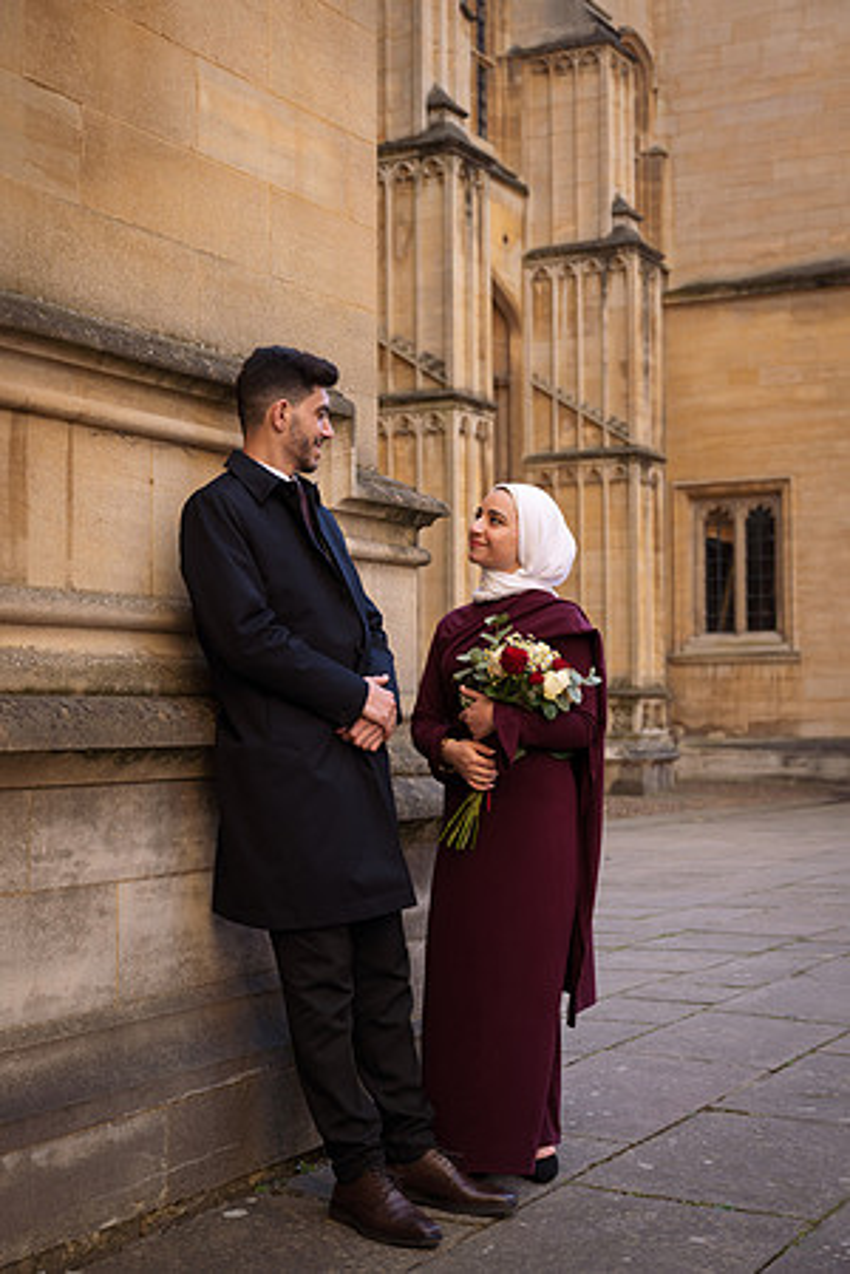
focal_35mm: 50
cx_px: 425
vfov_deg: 39.6
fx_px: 1771
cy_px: 637
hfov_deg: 27.0
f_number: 4
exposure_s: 1/320
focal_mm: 50
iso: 200
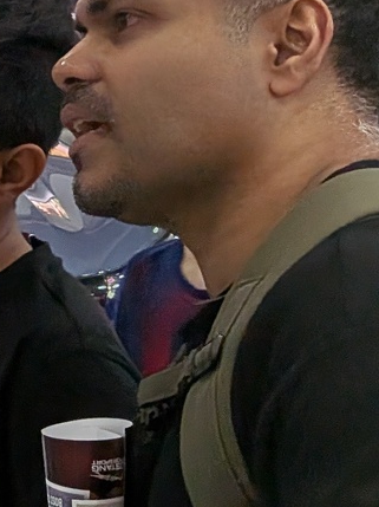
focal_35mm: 112
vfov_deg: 17.5
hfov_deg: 11.3
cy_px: 109
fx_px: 1637
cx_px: -492
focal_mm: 4.53
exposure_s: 1/906
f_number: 1.7
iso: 67
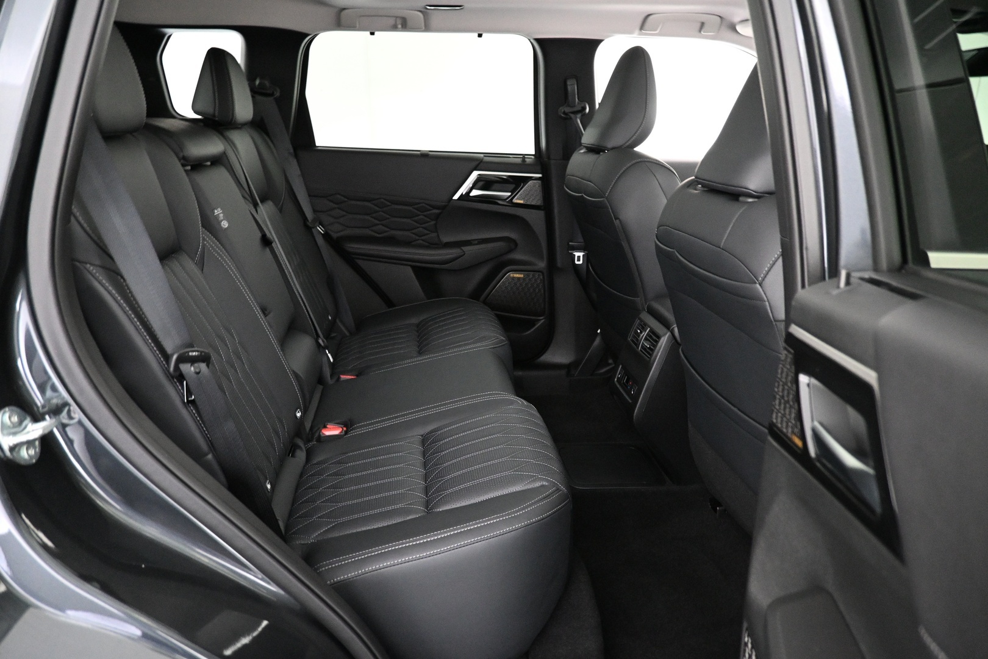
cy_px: 330
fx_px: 659
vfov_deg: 53.1
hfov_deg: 73.7
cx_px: 494
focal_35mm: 24
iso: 4000
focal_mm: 16
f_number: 3.5
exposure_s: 1/20
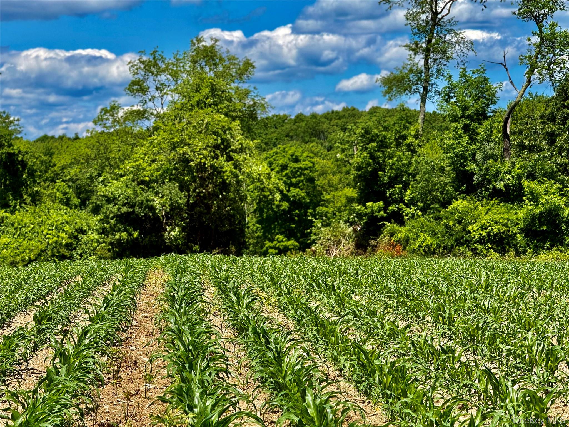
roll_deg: -0.1
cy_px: 214
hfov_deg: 16.4
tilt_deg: -0.3
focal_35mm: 120
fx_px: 1972
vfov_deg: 12.3
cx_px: 284
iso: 50
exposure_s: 1/1342
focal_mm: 15.66
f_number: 2.8
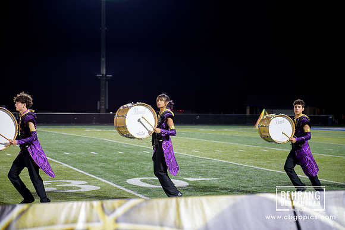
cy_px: 115
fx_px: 671
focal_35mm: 70
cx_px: 172
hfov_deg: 28.8
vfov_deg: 19.5
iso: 2500
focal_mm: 70
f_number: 2.8
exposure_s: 1/400
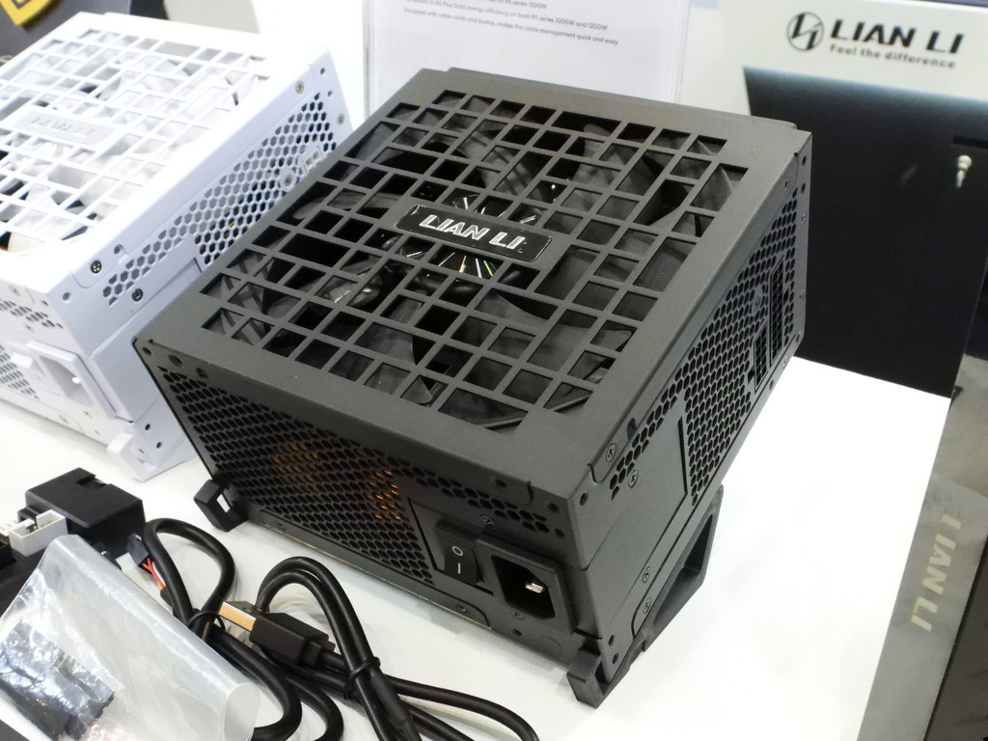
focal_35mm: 32
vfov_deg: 44.2
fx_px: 913
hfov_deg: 56.8
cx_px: 494
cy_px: 370
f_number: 4
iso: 1600
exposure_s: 1/160
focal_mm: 5.8
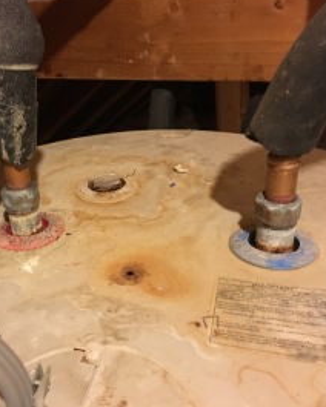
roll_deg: +6.4
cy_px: 201
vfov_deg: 46.8
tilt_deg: -28.5
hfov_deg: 37.7
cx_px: 103
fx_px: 470
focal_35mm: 39
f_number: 2.2
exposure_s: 1/15
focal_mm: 4.15
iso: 400
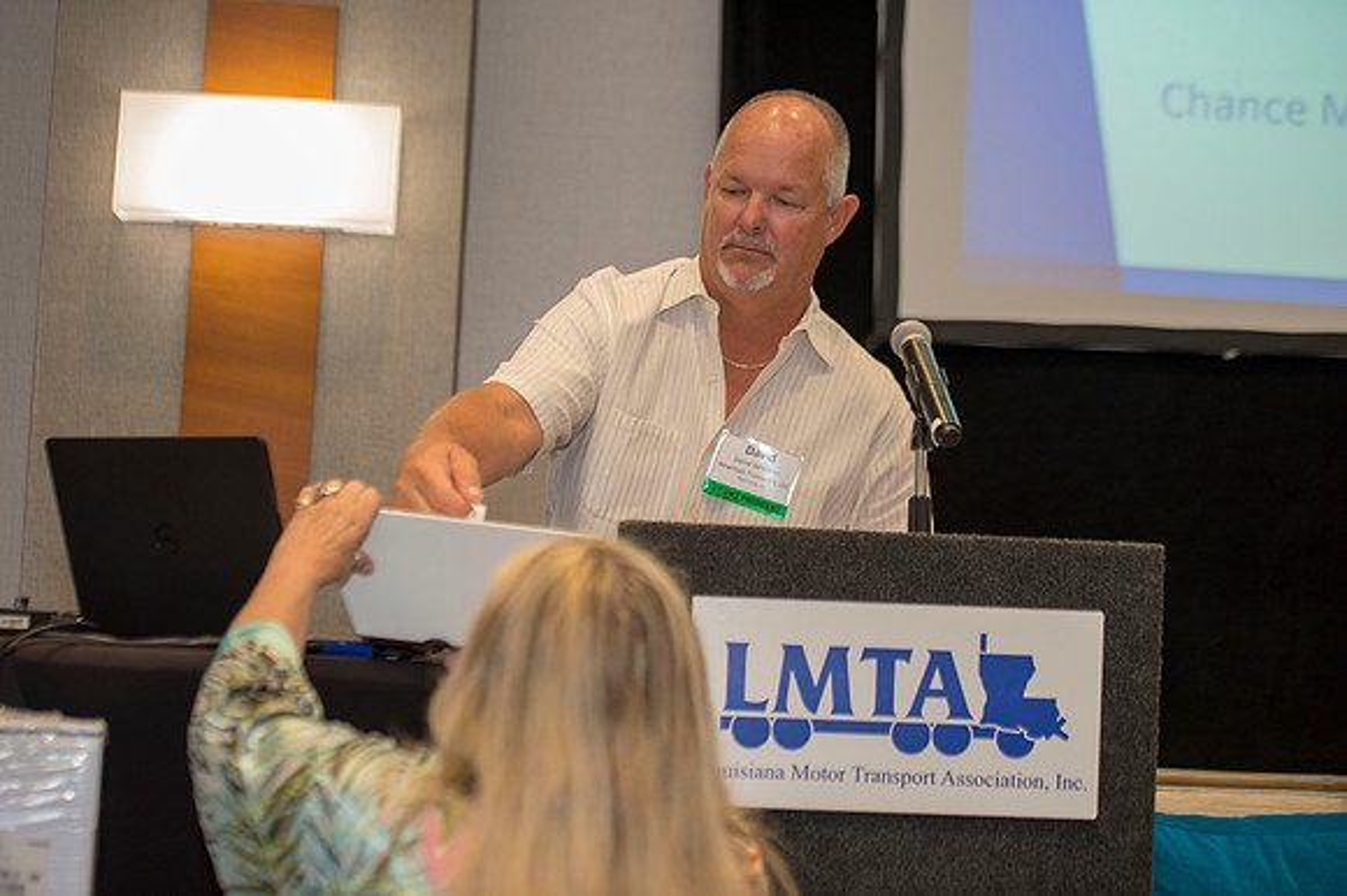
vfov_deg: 19.4
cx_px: 674
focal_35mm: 70
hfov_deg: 28.9
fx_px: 2618
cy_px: 448
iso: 1250
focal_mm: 70
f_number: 2.8
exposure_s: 1/200
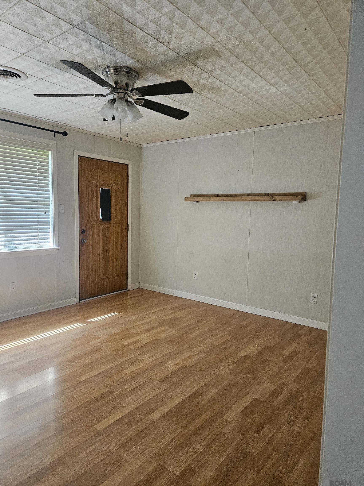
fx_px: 322
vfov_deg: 73.9
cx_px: 182
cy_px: 243
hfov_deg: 58.9
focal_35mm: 23
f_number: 1.8
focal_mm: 5.4
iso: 1000
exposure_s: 1/240
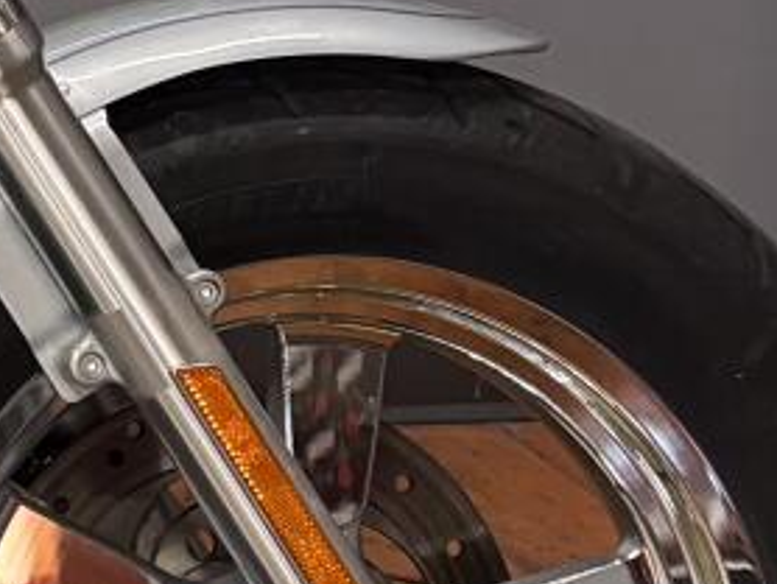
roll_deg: +1.2
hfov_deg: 9.0
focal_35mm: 187
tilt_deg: -12.9
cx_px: -1384
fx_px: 4201
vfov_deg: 7.9
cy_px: -95
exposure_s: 1/60
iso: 125
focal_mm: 5.96
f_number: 1.6
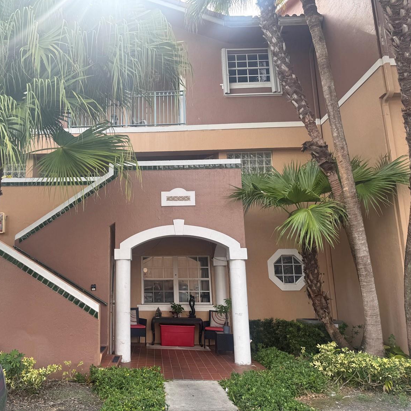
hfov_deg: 54.4
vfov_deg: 55.6
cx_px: 133
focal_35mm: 29
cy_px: 202
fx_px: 390
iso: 80
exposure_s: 1/788
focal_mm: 6.76
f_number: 1.78
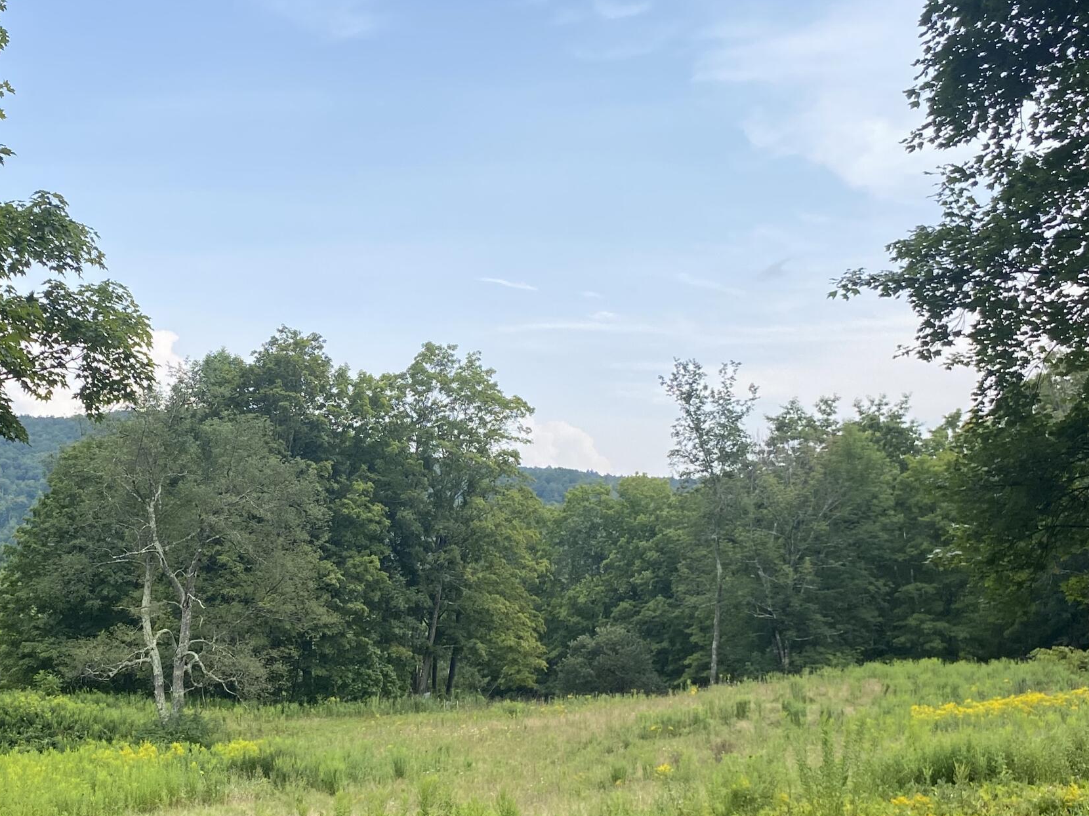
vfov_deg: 30.8
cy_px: 503
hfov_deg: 39.1
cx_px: 240
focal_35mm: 47
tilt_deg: +1.9
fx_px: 1479
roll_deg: -1.6
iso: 32
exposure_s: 1/1330
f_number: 1.8
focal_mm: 4.25
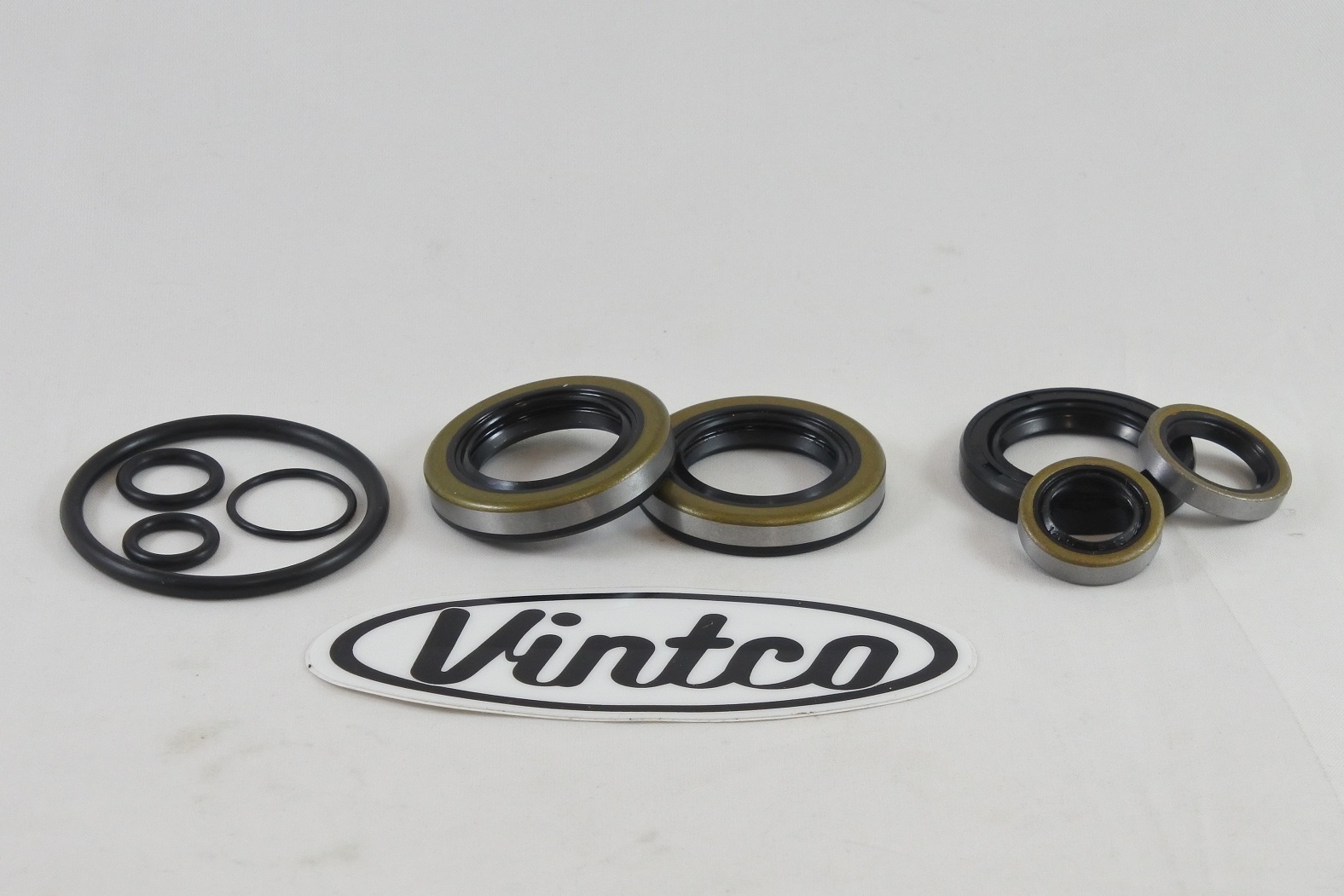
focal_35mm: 81
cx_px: 672
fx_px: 3024
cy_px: 448
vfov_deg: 16.9
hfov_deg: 25.1
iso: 560
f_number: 5.6
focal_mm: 30
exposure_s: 1/125
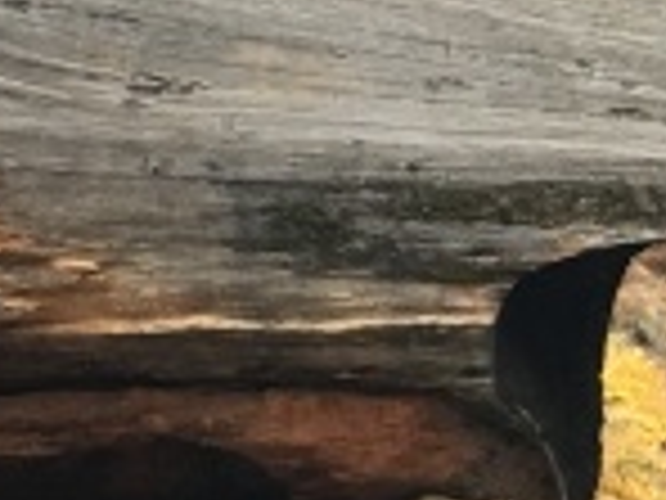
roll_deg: +2.1
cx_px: 1012
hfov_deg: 9.6
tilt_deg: +0.9
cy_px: 514
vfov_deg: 7.4
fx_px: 3867
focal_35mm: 201
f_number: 2.2
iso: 40
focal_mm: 4.15
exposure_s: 1/30
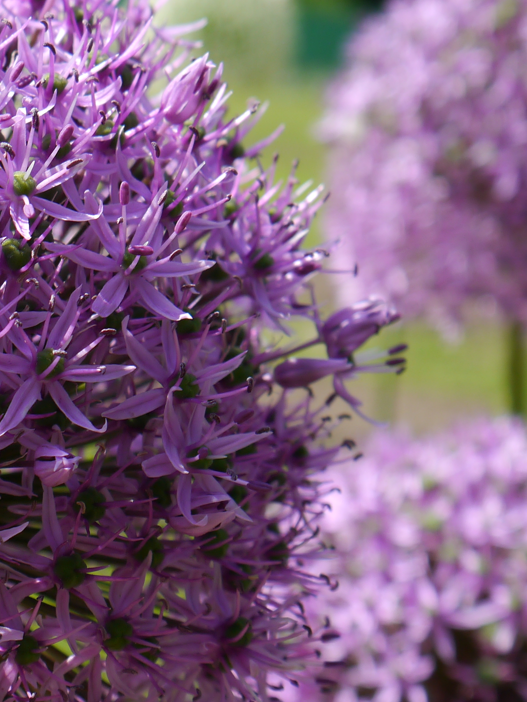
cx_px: -107
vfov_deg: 18.3
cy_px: 455
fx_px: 2172
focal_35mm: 107
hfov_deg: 13.5
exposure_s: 1/250
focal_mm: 21
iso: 160
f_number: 6.3
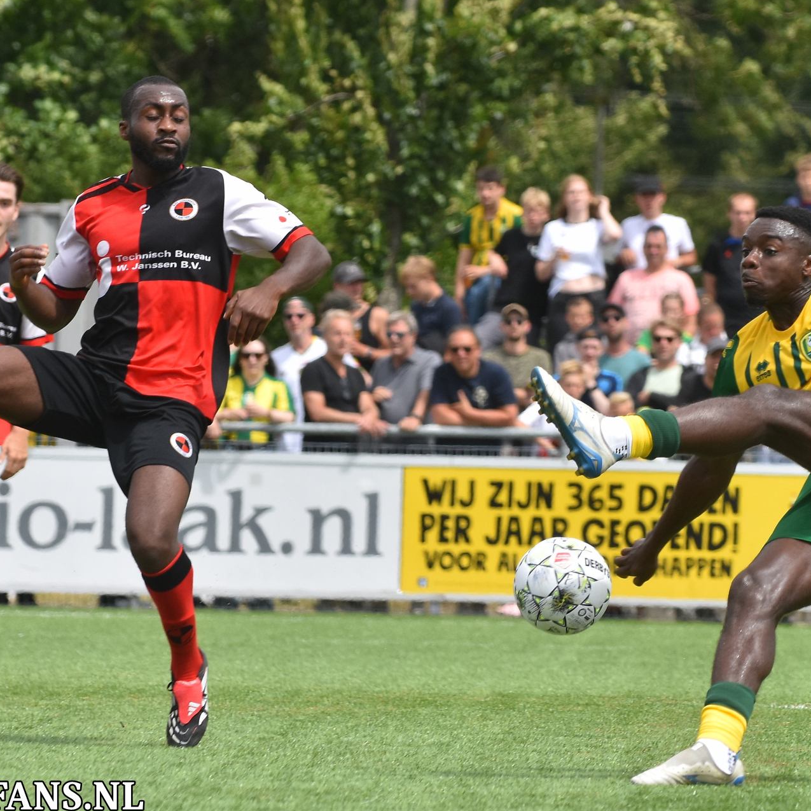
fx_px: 7889
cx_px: 463
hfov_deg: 5.9
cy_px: 405
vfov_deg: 5.9
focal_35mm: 298
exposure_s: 1/1250
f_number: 4.5
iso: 250
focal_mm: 155
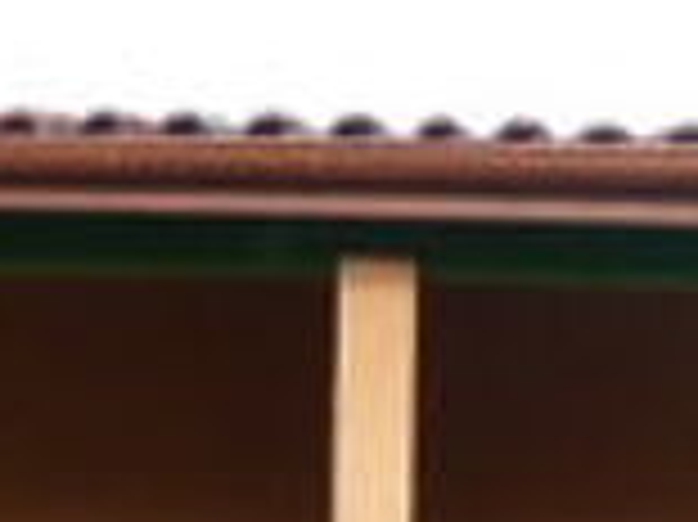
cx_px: 536
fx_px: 3647
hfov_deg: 10.9
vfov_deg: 7.2
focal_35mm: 181
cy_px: 1620
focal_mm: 5
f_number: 3.3
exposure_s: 1/250
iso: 80
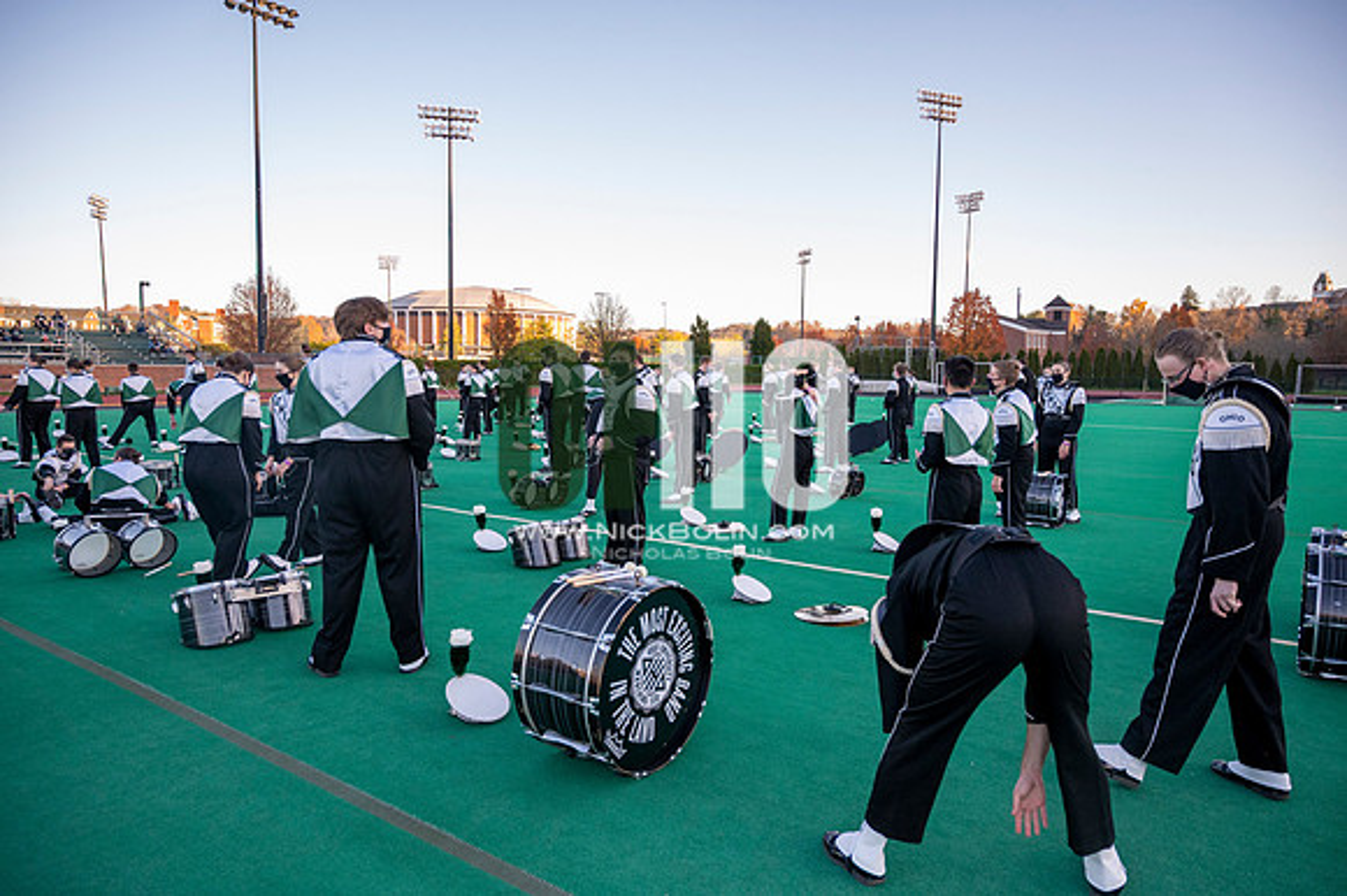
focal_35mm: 24
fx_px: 897
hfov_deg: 73.8
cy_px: 448
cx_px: 674
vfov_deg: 53.1
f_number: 4
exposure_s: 1/2500
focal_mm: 24
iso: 2000
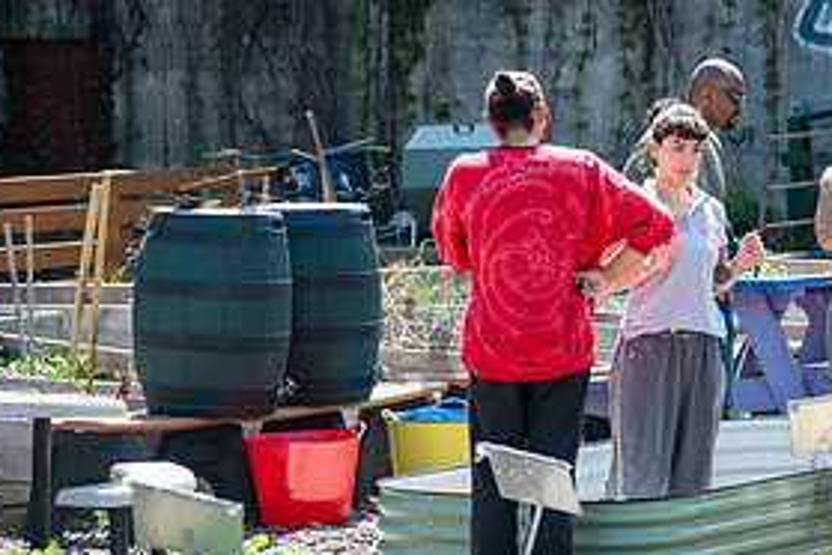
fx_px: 4807
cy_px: 194
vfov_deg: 6.6
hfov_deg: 9.8
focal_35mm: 208
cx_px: 820
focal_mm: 100
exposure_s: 1/320
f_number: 3.5
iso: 100
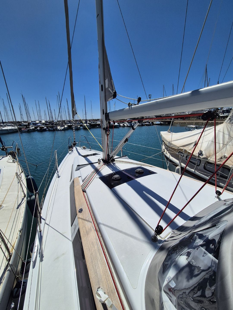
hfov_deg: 89.9
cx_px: 116
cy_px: 155
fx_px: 117
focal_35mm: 13
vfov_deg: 106.2
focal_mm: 2.2
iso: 50
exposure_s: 1/6800
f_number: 2.2
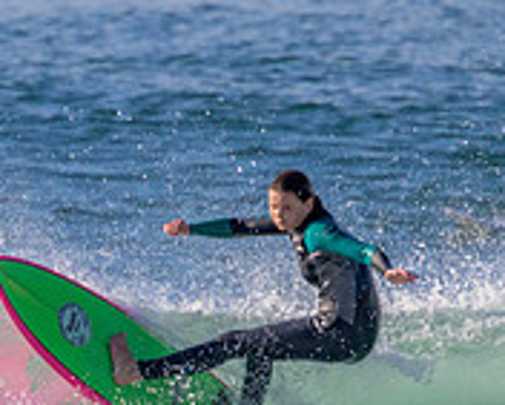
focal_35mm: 2478
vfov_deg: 0.6
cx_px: 189
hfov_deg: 0.8
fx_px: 37057
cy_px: 524
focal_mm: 800
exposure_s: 1/2000
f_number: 11
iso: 1250
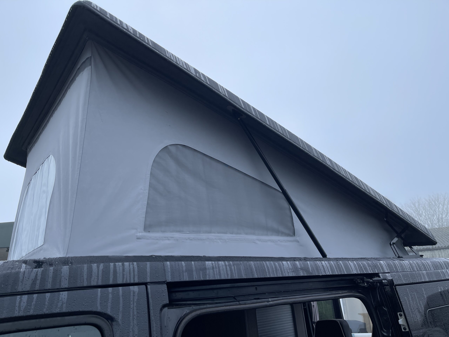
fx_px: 324
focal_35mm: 25
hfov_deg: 69.4
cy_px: 168
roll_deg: +0.7
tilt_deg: +24.1
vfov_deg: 54.9
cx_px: 224
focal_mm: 5.1
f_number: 1.6
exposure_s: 1/605
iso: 32
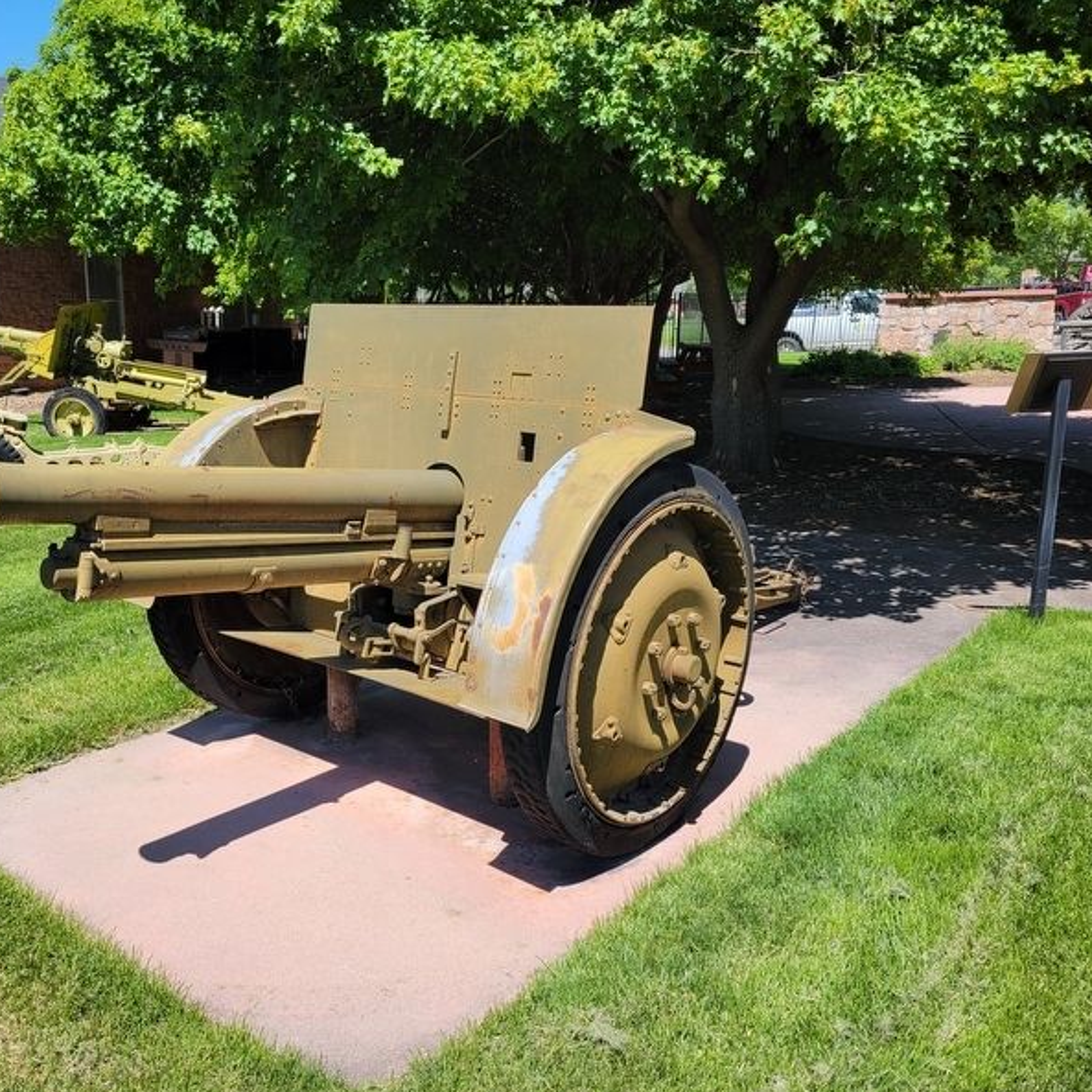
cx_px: 477
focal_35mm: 31
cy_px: 551
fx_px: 1106
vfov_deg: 52.5
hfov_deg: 52.4
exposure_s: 1/1695
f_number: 1.8
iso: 40
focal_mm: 5.4
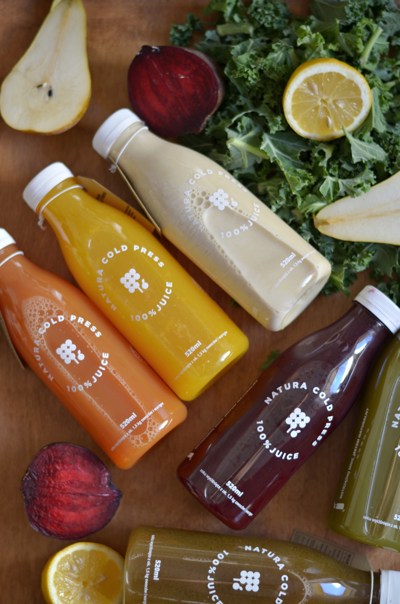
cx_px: 200
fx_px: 1256
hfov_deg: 18.1
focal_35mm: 75
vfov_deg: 27.0
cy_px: 302
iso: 125
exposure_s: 1/100
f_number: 2
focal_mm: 50
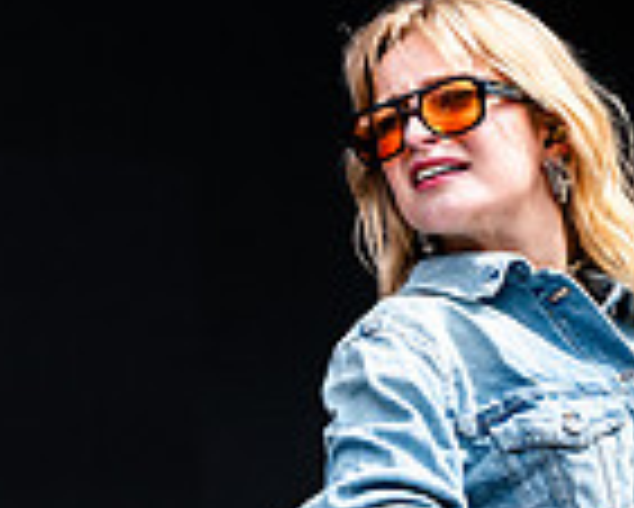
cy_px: 218
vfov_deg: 3.6
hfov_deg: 4.5
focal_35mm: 431
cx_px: 625
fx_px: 8093
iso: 400
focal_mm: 112
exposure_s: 1/2000
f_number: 4.5
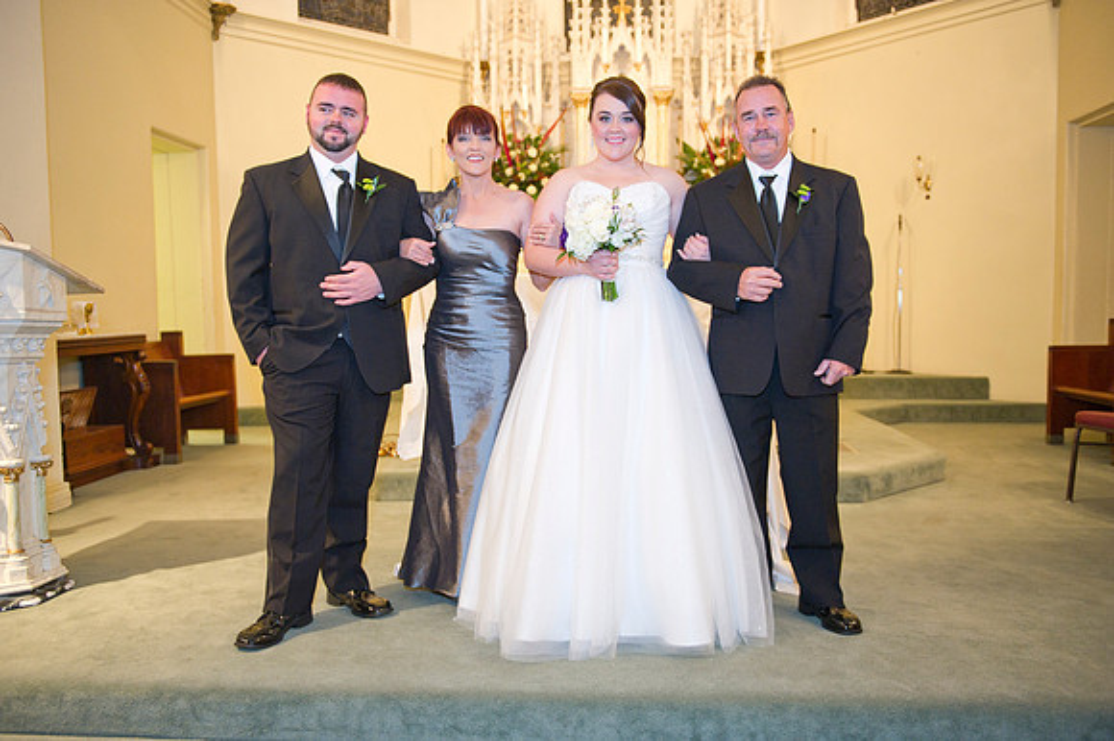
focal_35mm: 31
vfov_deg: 42.3
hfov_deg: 60.3
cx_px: 557
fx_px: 959
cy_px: 370
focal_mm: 31
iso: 1250
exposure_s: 1/80
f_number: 2.8
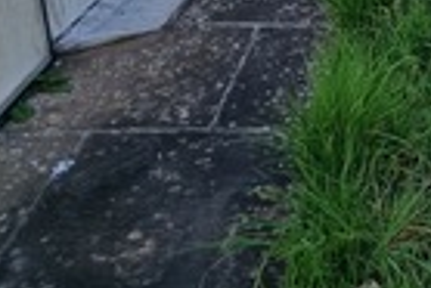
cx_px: 549
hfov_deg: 36.9
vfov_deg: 31.6
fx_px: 419
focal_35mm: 35
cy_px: -59
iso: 50
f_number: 2.2
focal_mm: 2.2
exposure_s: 1/634
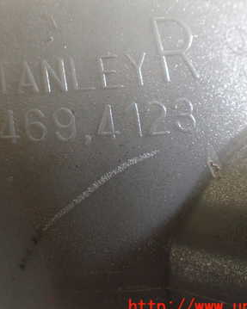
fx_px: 448
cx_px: 65
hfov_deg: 30.4
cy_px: 125
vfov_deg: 37.9
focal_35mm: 49
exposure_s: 1/50
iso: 800
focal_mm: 5.4
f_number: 2.3
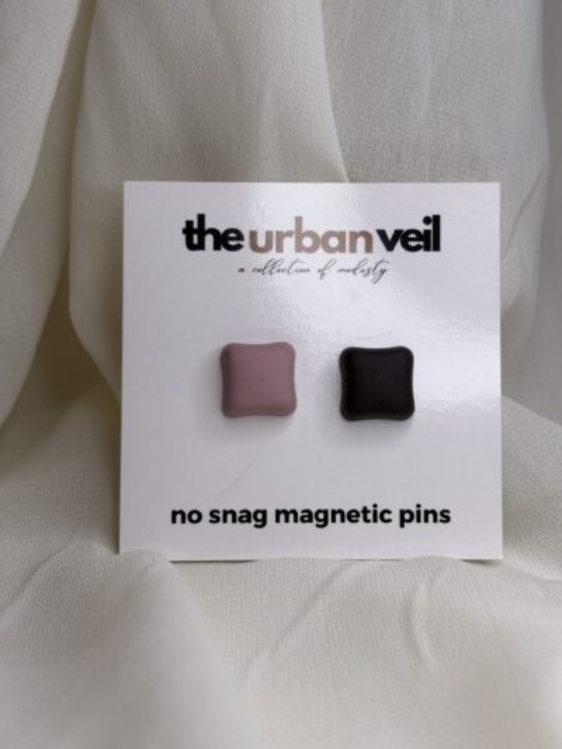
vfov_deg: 36.8
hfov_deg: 28.0
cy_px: 374
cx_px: 281
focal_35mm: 52
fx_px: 1125
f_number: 1.6
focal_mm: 5.96
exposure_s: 1/386
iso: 40
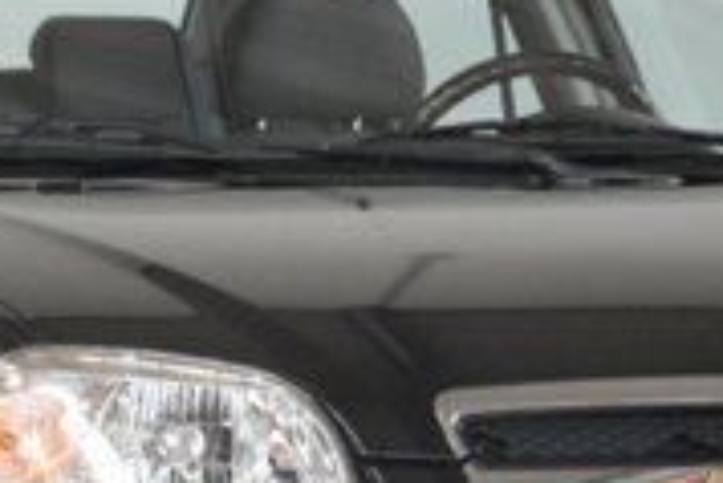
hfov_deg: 5.5
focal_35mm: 377
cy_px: 487
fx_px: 7577
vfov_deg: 3.6
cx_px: 297
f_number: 5.3
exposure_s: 1/60
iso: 2200
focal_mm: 70
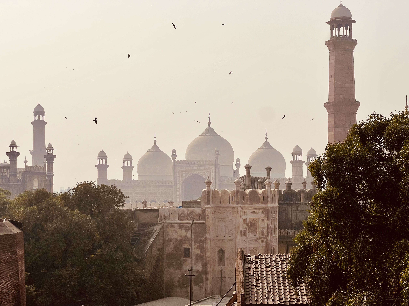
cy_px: 153
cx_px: 204
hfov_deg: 25.3
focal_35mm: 77
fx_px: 910
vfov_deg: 19.1
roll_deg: +0.7
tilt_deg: +3.3
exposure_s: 1/2732
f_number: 2.8
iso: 32
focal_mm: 9
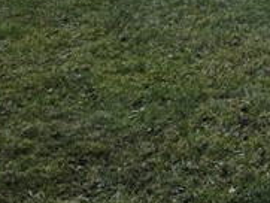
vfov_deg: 10.1
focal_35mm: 130
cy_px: -270
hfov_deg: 13.8
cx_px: 462
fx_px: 1015
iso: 25
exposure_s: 1/744
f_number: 1.8
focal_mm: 5.4
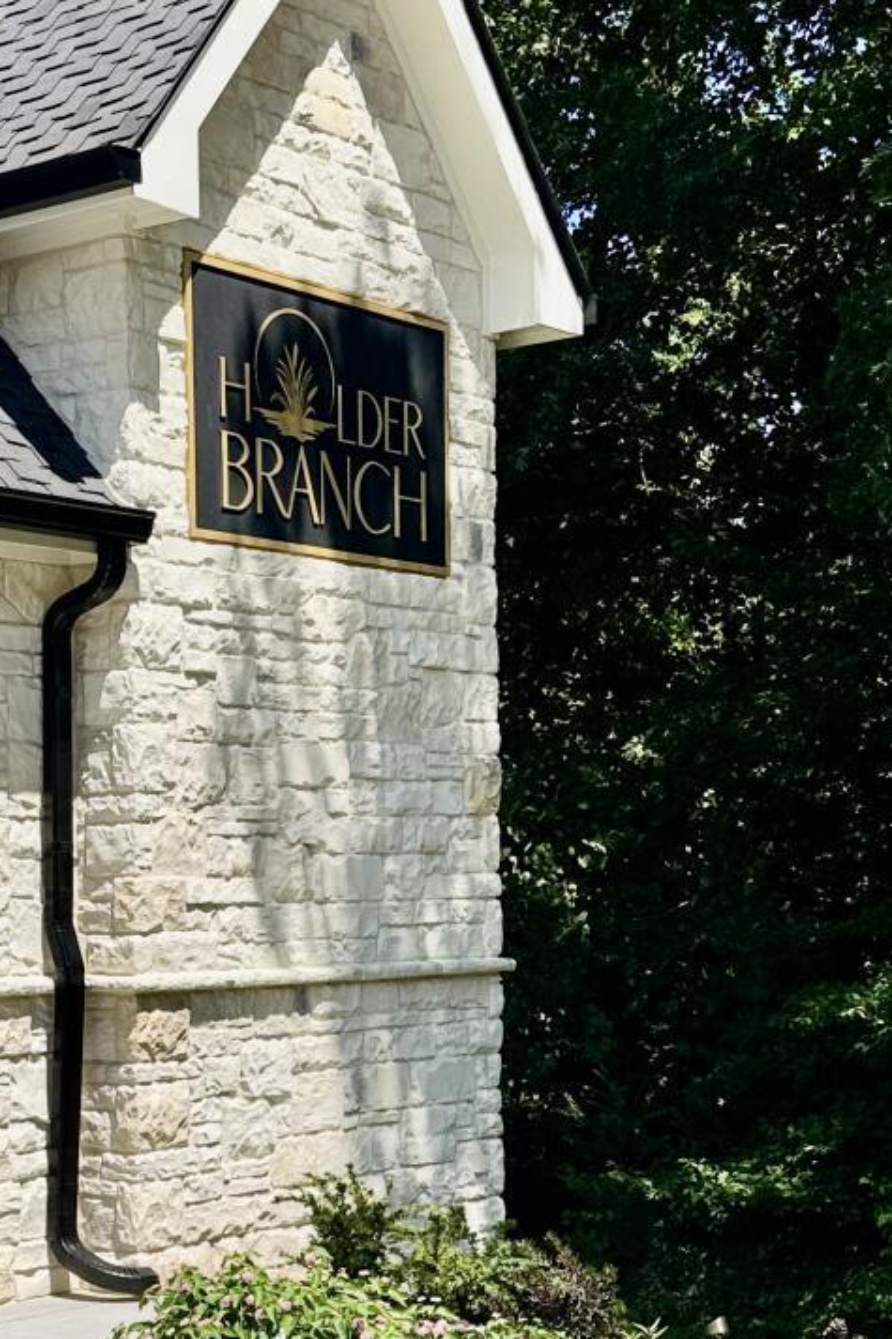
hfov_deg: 19.3
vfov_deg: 28.6
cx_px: 223
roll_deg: +0.6
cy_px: 931
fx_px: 2603
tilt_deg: -1.6
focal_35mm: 70
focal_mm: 6.76
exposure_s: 1/5814
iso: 80
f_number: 1.78
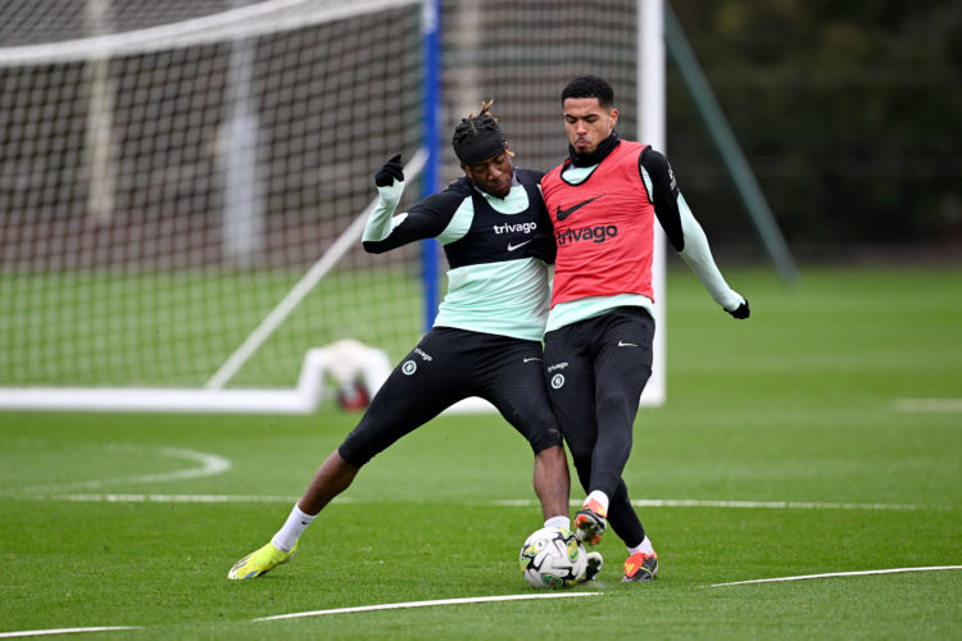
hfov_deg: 5.2
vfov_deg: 3.4
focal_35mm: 400
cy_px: 320
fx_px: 10688
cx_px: 481
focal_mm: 400
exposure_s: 1/2500
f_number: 2.8
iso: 800
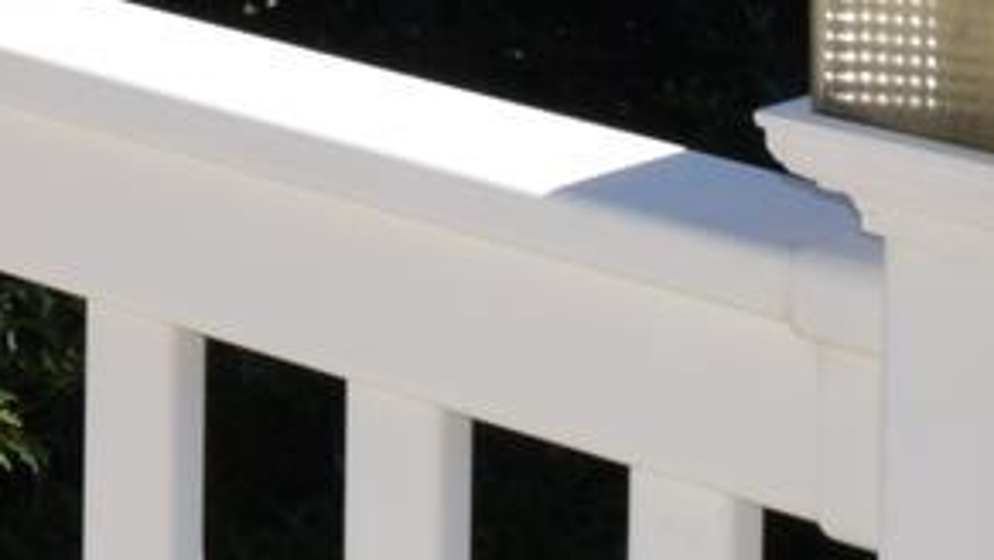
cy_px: -1286
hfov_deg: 8.3
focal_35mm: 243
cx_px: -1260
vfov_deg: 4.7
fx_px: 6408
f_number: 11
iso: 100
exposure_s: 1/200
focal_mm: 22
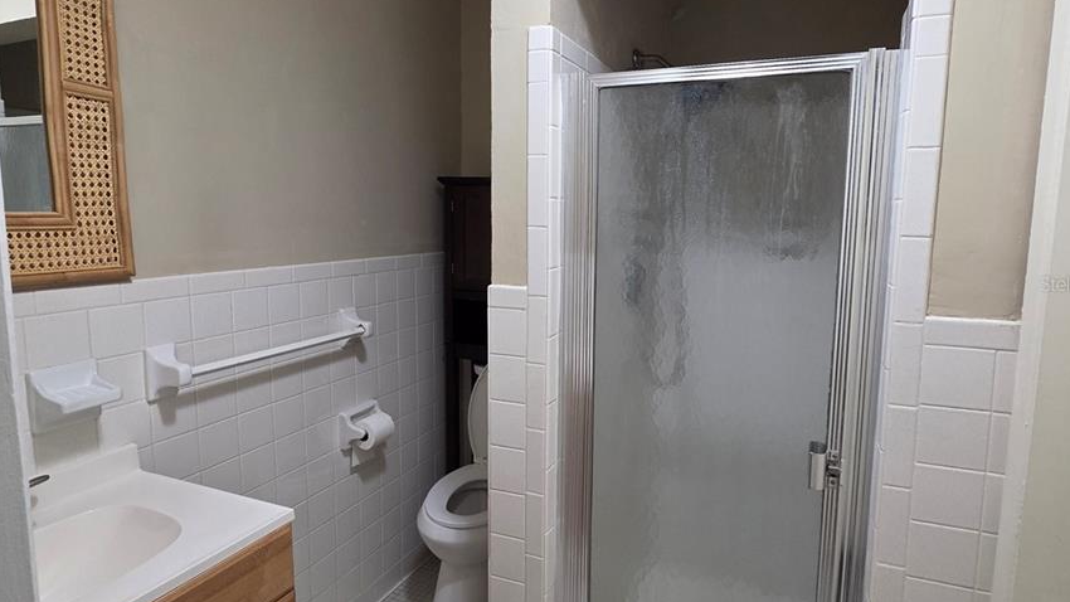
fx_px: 567
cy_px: 283
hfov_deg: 86.6
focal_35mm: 20
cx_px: 563
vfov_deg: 55.8
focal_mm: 2.2
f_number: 1.9
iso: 200
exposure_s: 1/120
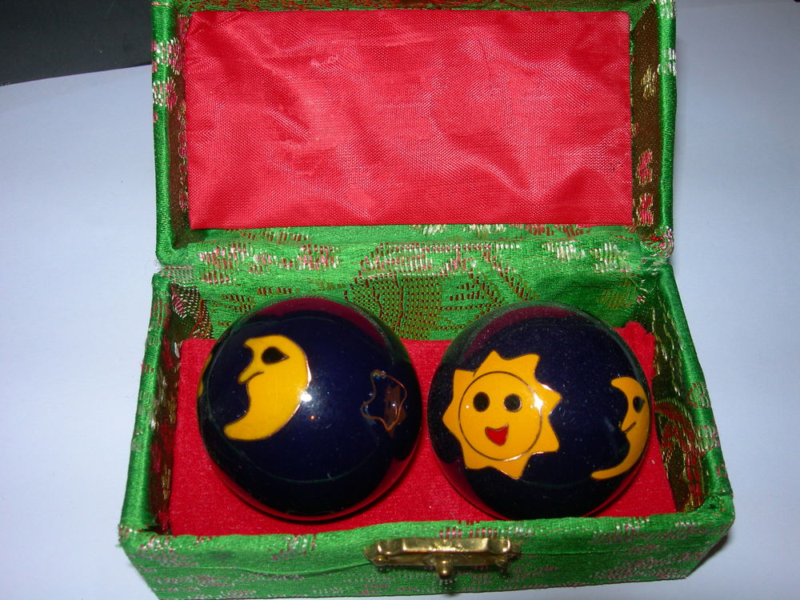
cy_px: 300
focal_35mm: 38
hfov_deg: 49.0
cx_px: 400
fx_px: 878
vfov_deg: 37.7
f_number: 4.8
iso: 50
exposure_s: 1/60.1
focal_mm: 7.8
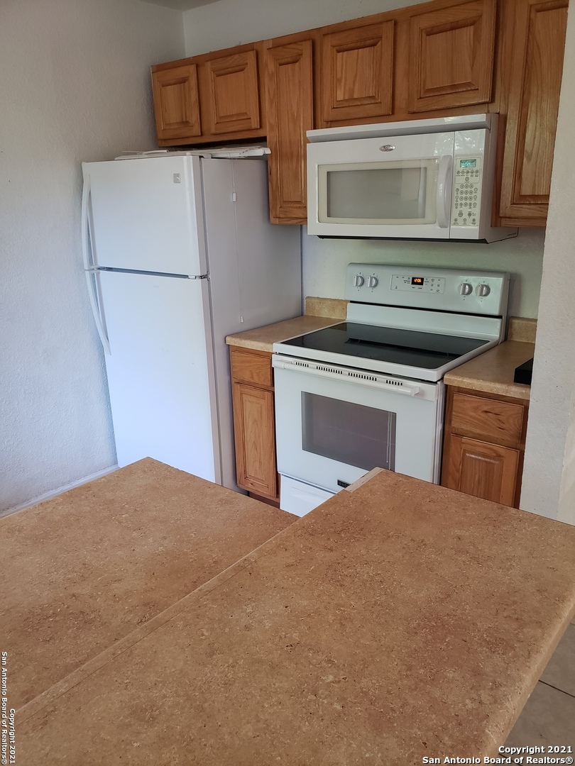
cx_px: 288
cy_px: 383
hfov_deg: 53.1
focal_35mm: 26
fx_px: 576
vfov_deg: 67.3
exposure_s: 1/24
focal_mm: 4.3
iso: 250
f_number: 2.4
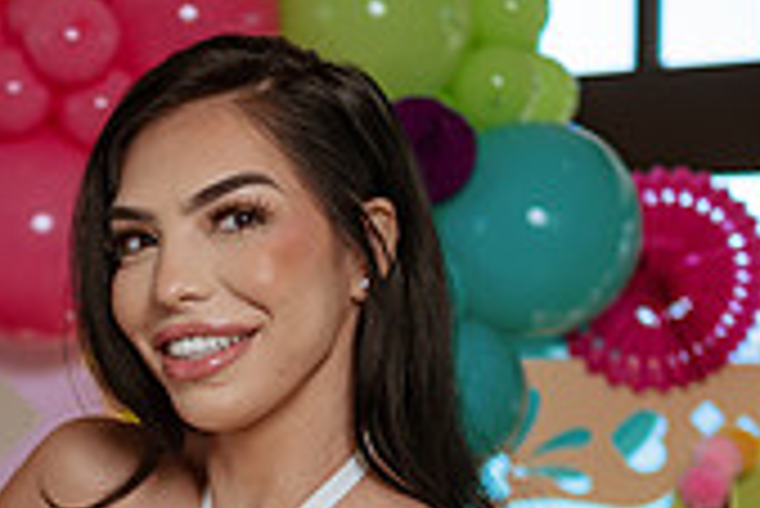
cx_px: 31
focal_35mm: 120
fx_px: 2535
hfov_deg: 16.7
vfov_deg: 11.3
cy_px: 582
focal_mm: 35
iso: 160
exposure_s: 1/1250
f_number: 1.8
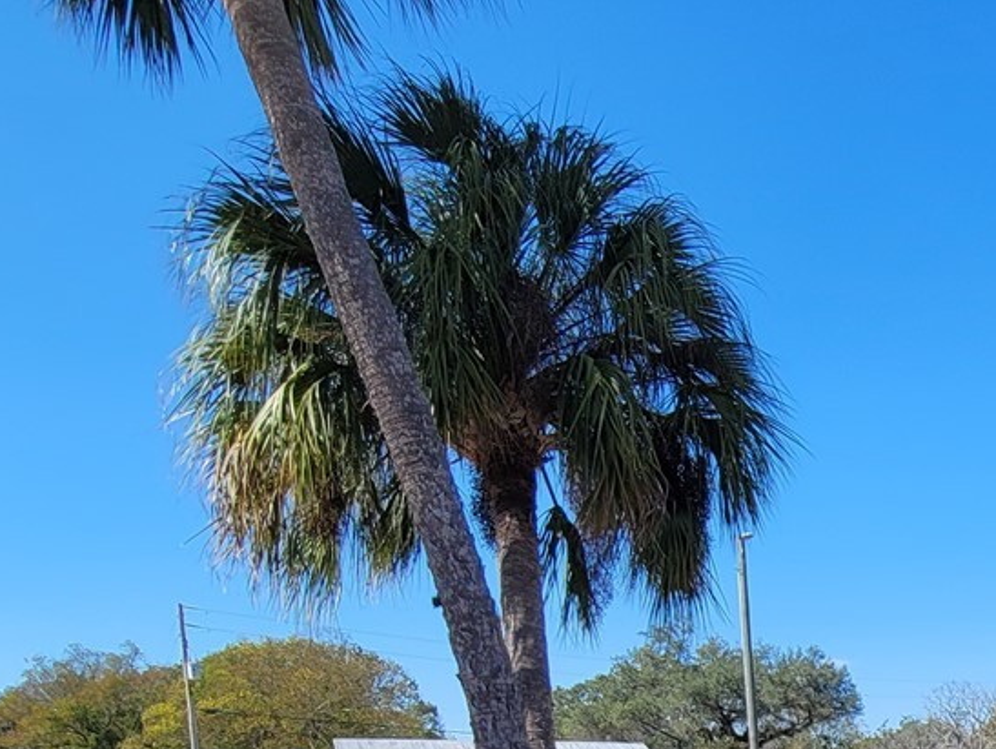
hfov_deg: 41.2
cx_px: 1043
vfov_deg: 31.2
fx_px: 1094
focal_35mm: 38
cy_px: 917
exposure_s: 1/1311
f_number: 2.2
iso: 50
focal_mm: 2.2
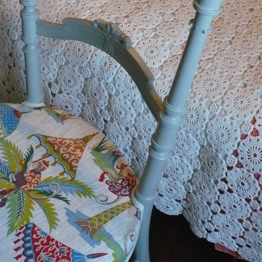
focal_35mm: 59
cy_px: 51
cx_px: 117
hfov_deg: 29.1
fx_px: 505
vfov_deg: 28.4
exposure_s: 1/60
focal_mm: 6.1
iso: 400
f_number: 2.8
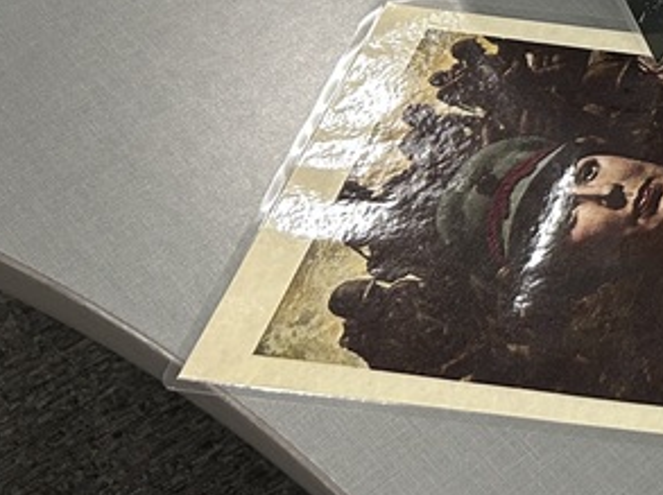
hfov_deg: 18.0
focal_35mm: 91
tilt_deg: -45.7
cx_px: 1127
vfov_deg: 15.8
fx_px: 1741
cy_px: -23
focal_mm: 5.7
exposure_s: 1/103
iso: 125
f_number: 1.5
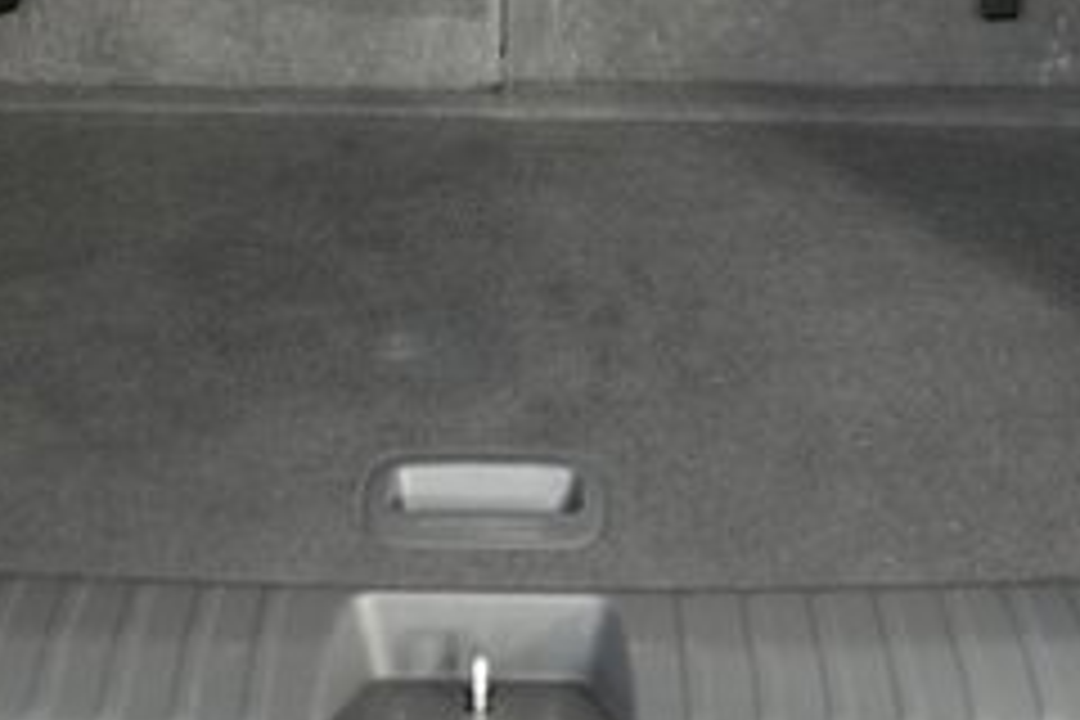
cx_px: 549
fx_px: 1920
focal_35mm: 64
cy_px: -99
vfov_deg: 20.2
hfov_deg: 31.4
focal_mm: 24
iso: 5000
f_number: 2.8
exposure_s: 1/160
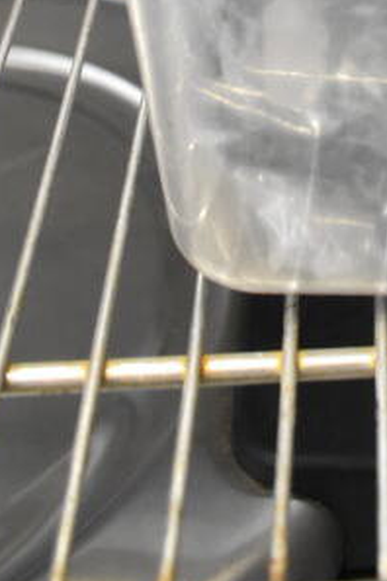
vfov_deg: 21.2
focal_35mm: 83
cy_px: -254
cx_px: 483
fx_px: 1338
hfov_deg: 15.7
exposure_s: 1/30
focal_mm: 18
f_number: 3.5
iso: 2800
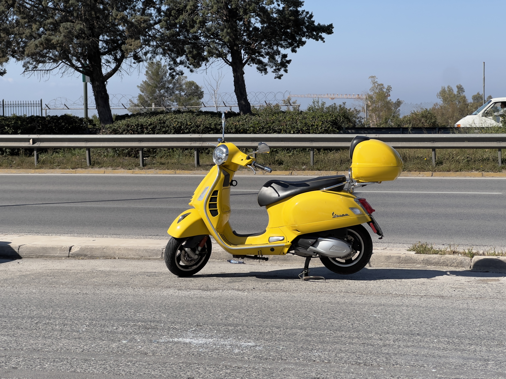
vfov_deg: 19.1
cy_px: 190
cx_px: 253
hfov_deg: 25.3
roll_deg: +2.3
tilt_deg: -3.0
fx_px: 1126
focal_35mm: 77
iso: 32
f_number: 2.8
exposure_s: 1/803
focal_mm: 9
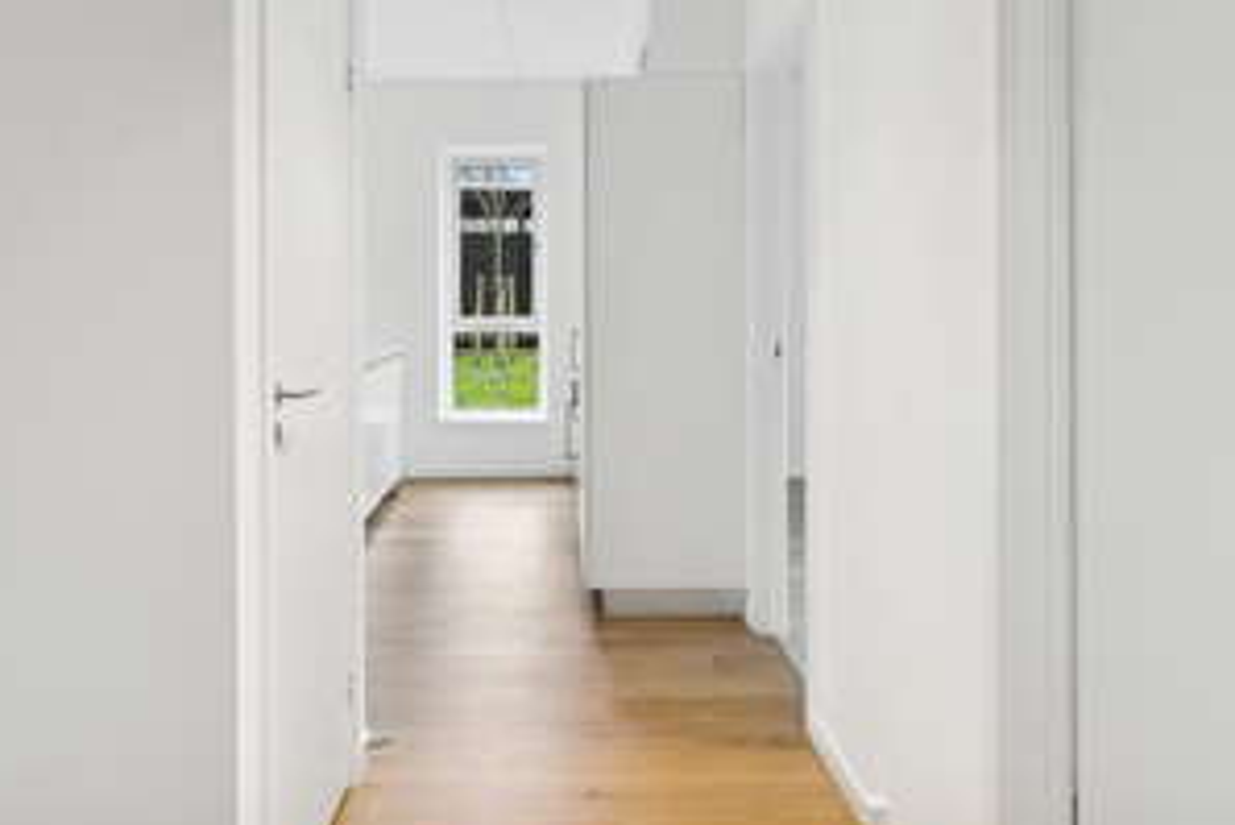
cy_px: 274
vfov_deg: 41.0
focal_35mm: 32
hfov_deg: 59.0
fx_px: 1088
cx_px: 555
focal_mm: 15
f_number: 8
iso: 200
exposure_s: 1/1.25
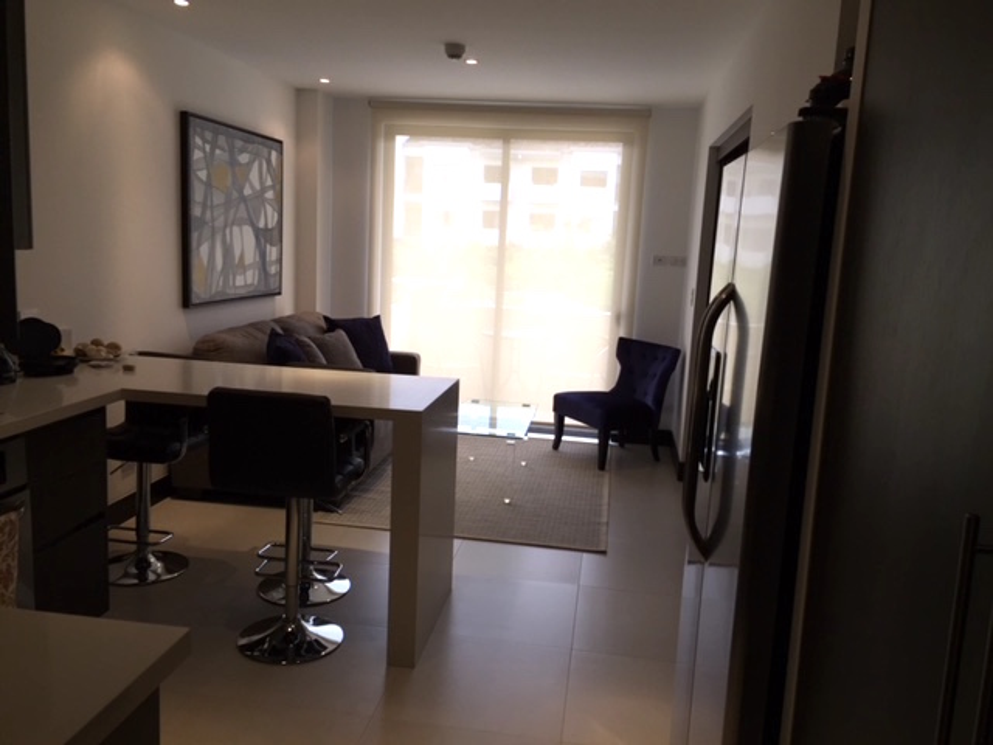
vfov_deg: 48.2
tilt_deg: -9.6
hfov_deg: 61.7
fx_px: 832
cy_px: 372
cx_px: 496
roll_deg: -3.4
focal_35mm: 29
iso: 40
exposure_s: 1/60
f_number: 2.2
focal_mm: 4.15
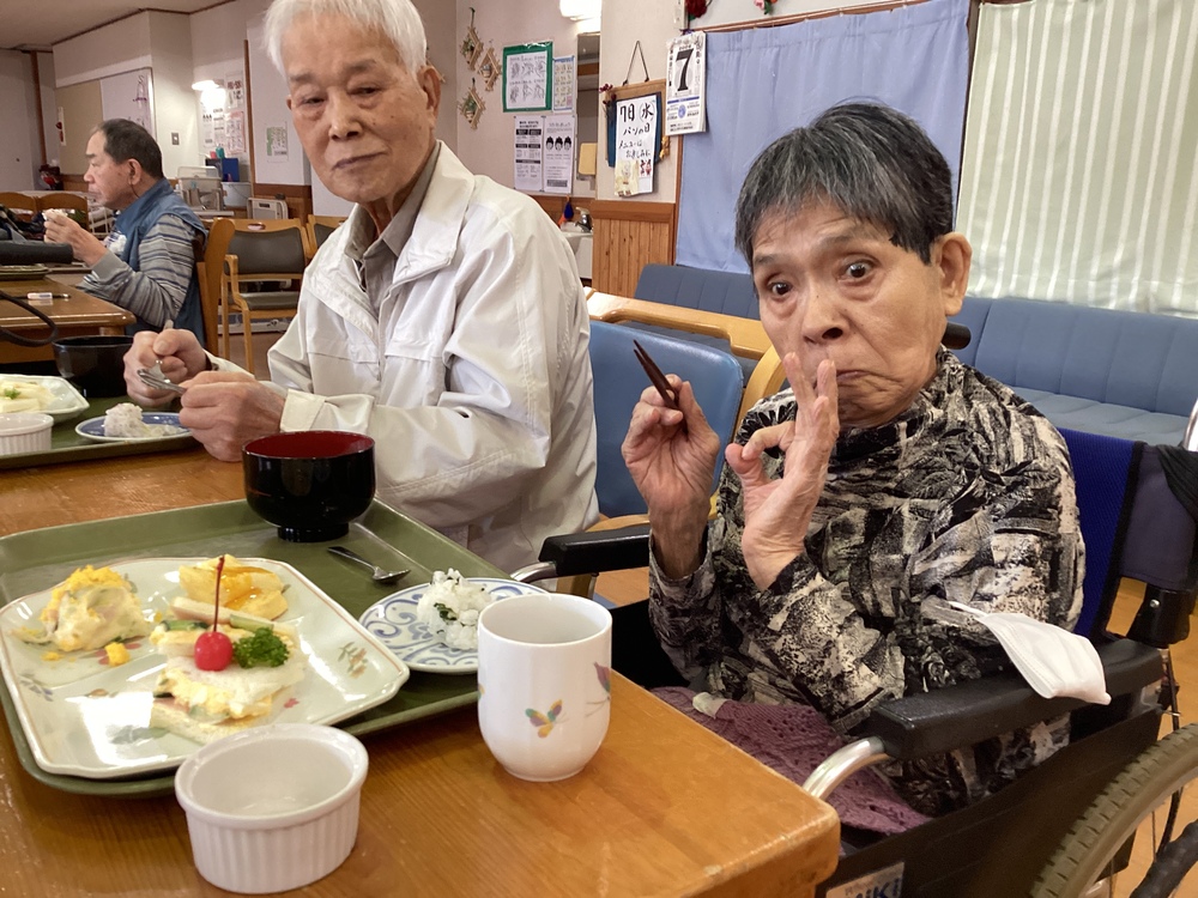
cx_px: 599
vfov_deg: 45.4
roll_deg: -1.9
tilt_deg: -12.2
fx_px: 1073
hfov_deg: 58.4
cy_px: 449
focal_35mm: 31
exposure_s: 1/60
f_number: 2.4
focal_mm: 3.3
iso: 200
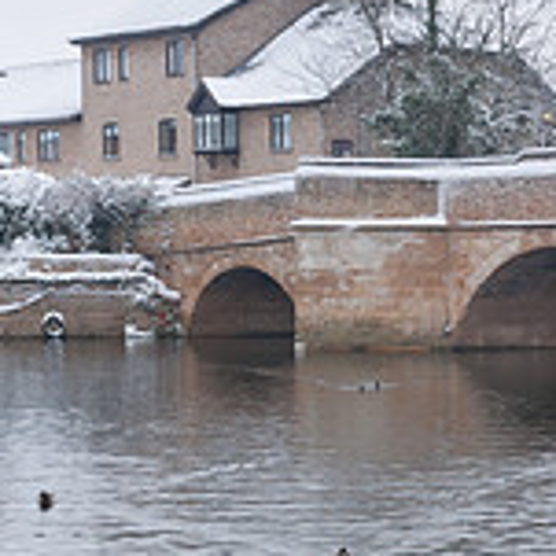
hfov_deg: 14.0
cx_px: 832
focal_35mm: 117
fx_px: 2126
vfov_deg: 14.8
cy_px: 451
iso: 200
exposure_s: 1/5
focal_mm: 24
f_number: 18
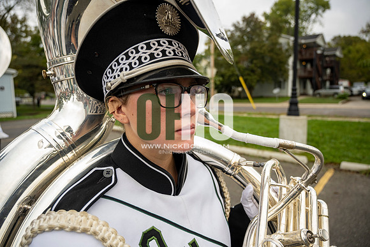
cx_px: 185
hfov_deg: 73.7
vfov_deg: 53.2
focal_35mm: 24
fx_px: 247
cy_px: 124
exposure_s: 1/800
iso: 400
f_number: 4
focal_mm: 24
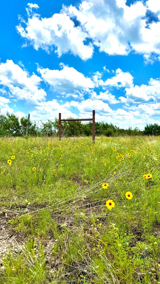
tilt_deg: -1.7
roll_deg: +0.1
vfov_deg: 69.8
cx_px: 100
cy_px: 139
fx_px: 204
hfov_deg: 42.6
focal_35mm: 27
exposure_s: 1/9091
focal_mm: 6.76
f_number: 1.78
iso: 80
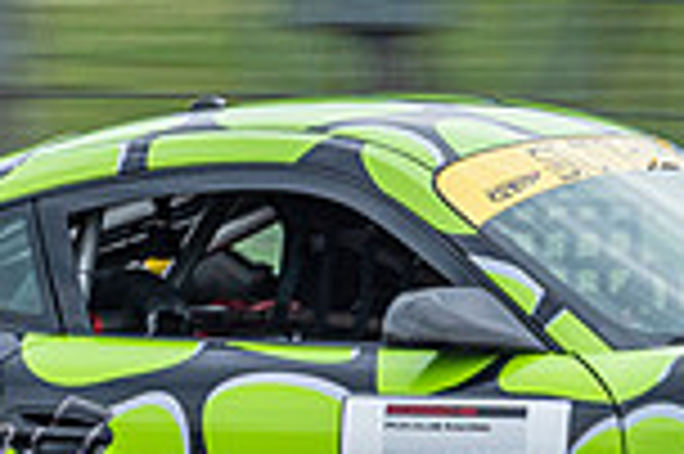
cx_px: 479
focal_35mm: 1004
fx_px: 19055
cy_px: 357
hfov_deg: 2.1
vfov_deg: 1.4
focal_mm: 120
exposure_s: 1/125
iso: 200
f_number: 9
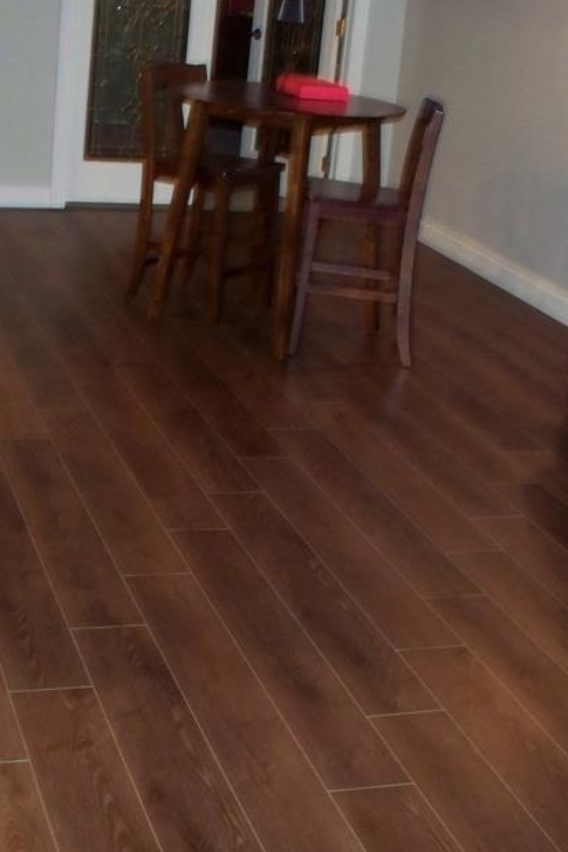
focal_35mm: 60
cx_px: 180
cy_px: 347
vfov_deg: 33.3
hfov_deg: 22.5
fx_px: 1420
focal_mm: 7.54
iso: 400
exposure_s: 1/30
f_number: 2.8
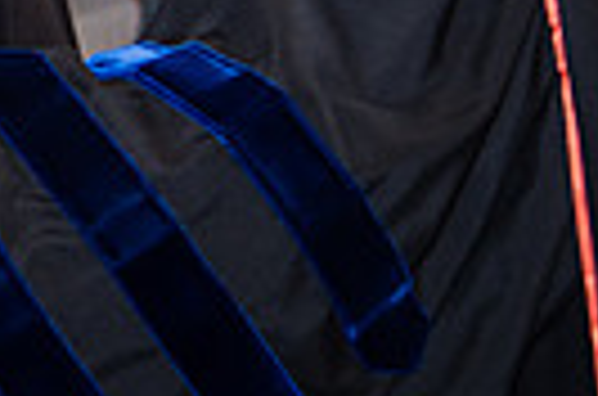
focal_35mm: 210
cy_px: -56
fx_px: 3480
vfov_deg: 6.5
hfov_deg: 9.3
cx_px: -535
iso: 1000
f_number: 4
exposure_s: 1/125
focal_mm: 48
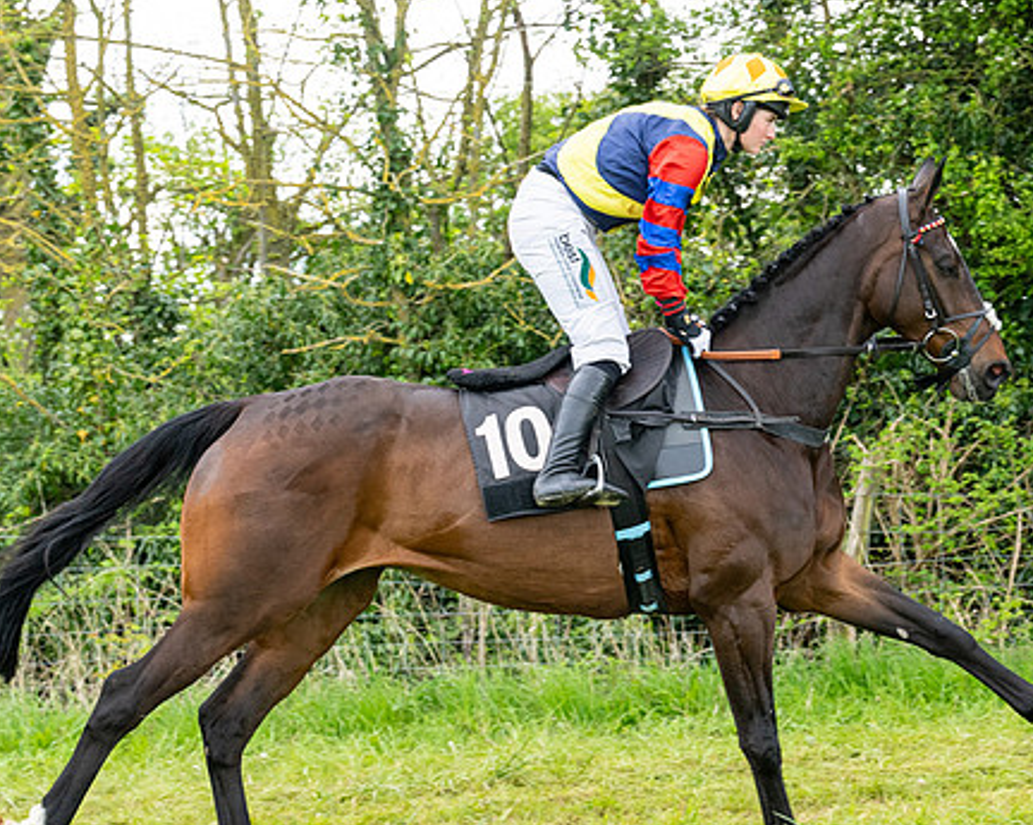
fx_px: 4155
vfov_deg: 11.3
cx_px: 570
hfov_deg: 14.2
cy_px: 442
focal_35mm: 136
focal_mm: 70
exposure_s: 1/640
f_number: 5
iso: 400
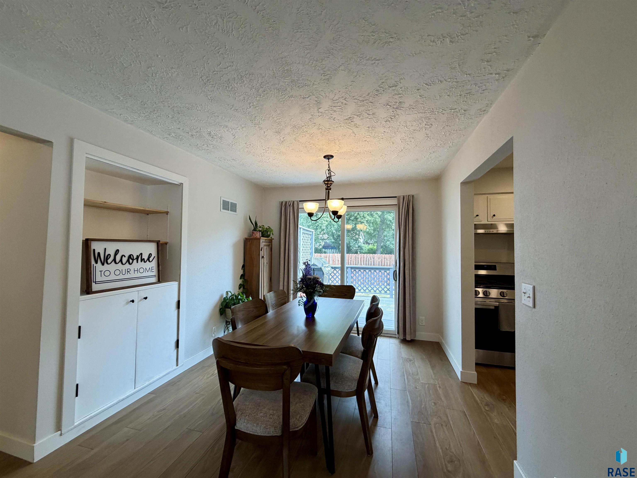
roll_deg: -0.3
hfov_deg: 102.1
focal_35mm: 14
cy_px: 239
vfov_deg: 85.7
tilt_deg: +2.6
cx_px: 318
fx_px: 258
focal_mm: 2.22
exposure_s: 1/120
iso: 160
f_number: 2.2
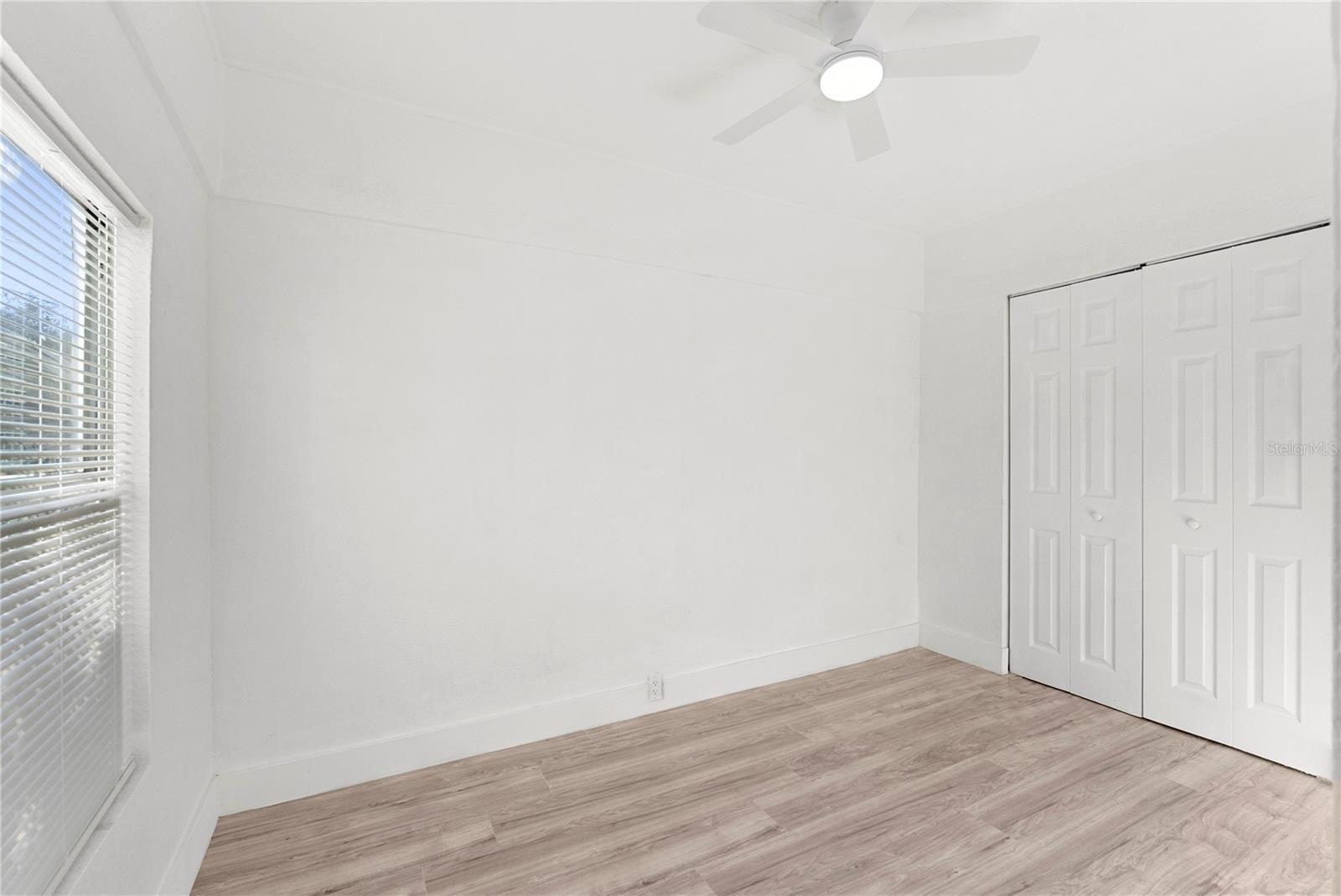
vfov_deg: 72.1
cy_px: 448
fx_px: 615
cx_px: 670
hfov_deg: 95.0
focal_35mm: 16
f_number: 9
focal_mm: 16.5
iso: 2000
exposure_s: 1/200
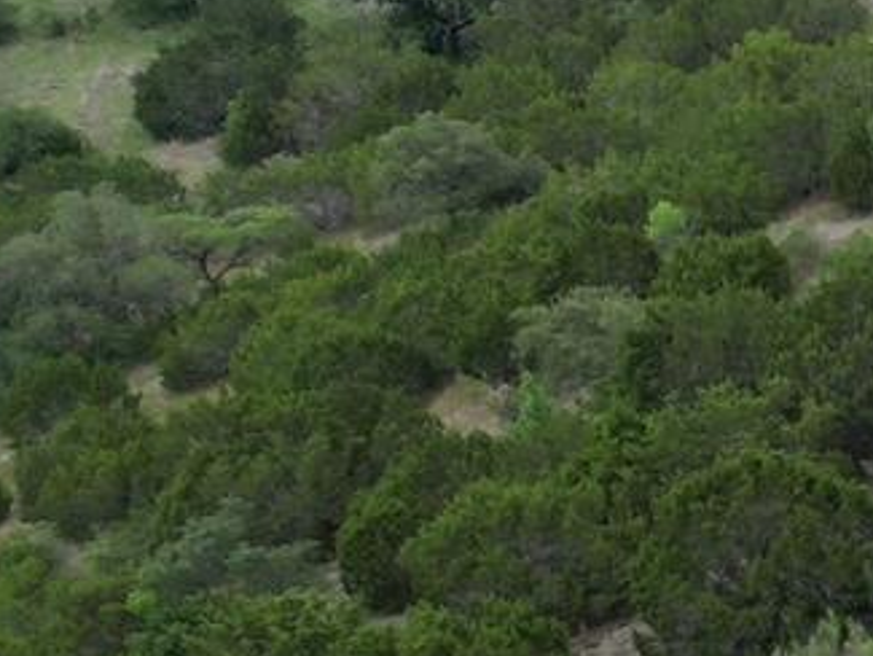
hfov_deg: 9.8
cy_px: 333
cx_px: 2678
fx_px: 3759
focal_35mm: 149
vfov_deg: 10.0
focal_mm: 6.72
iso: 150
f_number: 1.7
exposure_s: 1/1250
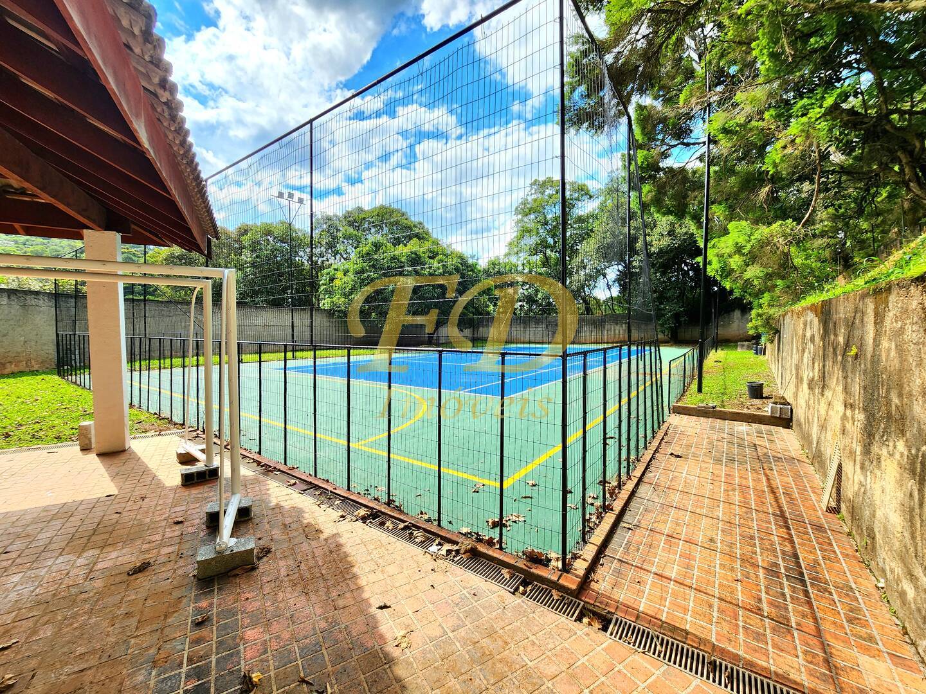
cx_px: 463
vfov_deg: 89.9
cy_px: 347
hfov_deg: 106.2
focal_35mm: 13
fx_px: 348
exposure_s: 1/588
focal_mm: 2.2
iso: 50
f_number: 2.2
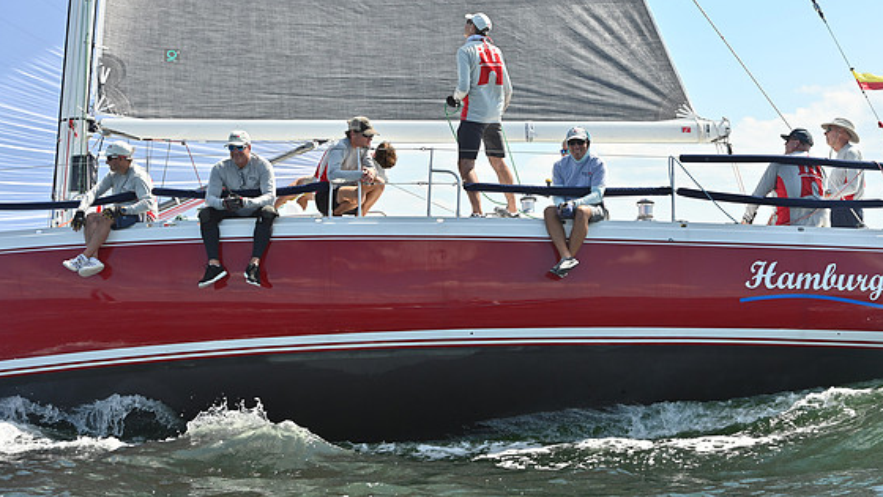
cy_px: 211
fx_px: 1779
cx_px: 453
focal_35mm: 76
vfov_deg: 15.9
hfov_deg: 27.9
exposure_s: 1/1000
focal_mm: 70
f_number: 7.1
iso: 250
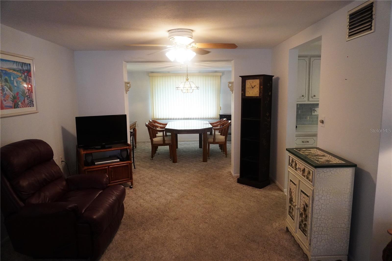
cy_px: 130
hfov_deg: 73.8
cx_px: 196
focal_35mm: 24
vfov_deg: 53.1
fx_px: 261
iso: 2500
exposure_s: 1/160
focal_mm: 16
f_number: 3.5
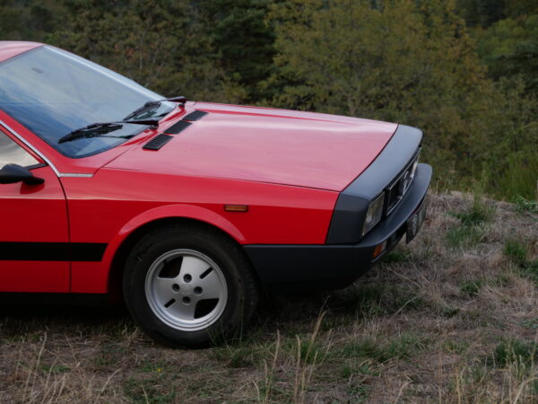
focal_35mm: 120
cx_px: 269
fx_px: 1865
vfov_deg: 12.3
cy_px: 202
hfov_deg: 16.4
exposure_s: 1/125
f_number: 5.6
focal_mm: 60
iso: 200
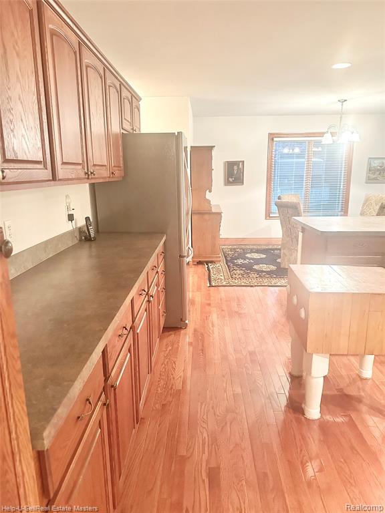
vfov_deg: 71.6
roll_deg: +0.2
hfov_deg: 56.8
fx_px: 356
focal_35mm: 24
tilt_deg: -12.5
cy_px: 256
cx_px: 192
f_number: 1.78
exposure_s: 1/60
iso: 800
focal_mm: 6.86
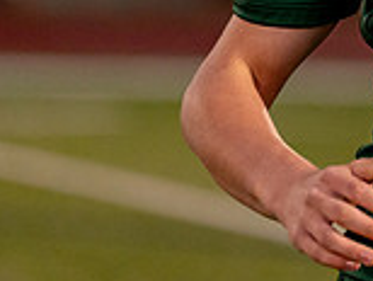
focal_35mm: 950
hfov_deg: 2.1
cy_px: -243
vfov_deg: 1.6
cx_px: 441
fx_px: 10253
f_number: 2.8
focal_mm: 168
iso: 1000
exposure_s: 1/1000
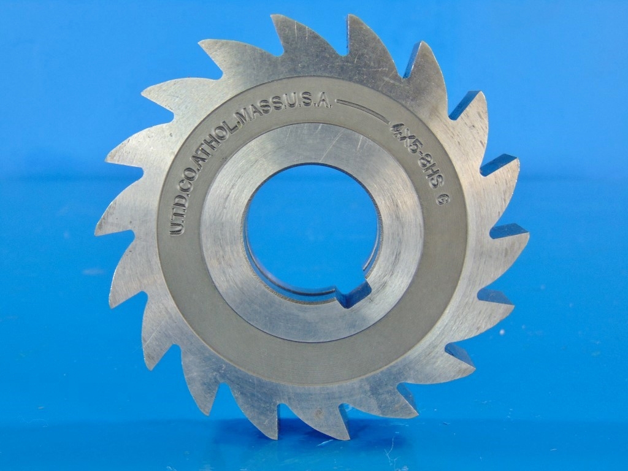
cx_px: 314
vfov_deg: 29.1
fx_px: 907
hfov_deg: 38.2
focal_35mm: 50
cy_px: 236
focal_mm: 9
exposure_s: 1/30
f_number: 3.5
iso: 100
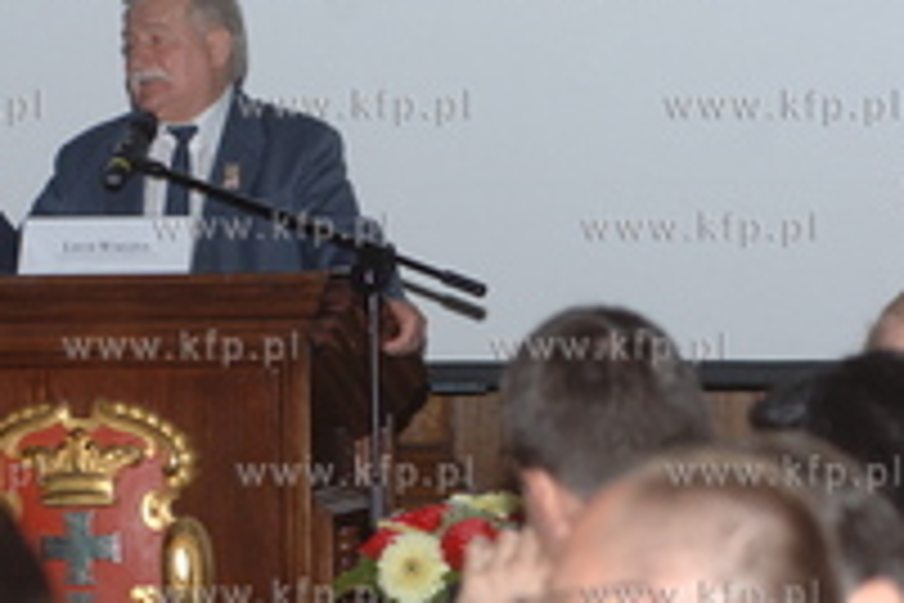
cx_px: 513
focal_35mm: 257
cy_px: 531
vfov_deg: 5.3
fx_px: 6453
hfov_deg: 8.0
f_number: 5.6
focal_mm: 86
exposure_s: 1/125
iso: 400
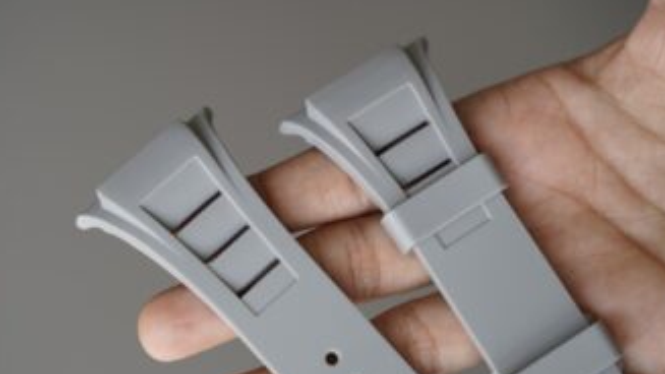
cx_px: 283
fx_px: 1693
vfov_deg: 12.6
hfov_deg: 22.2
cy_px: 184
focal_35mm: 96
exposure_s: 1/80
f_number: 4
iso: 160
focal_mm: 75
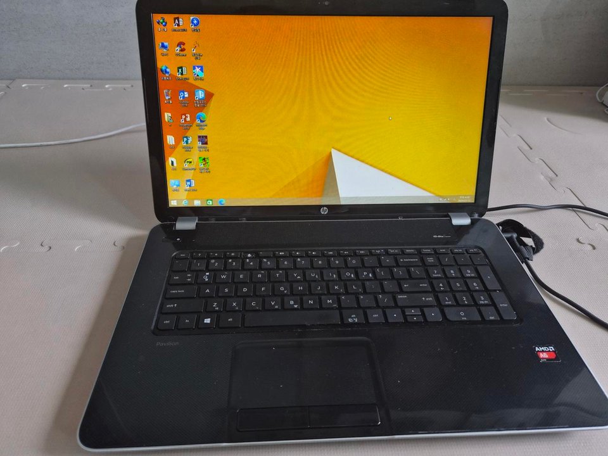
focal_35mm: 23
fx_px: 404
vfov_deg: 58.9
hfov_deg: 73.9
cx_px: 304
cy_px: 228
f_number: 1.8
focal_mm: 5.4
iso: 160
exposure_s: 1/120
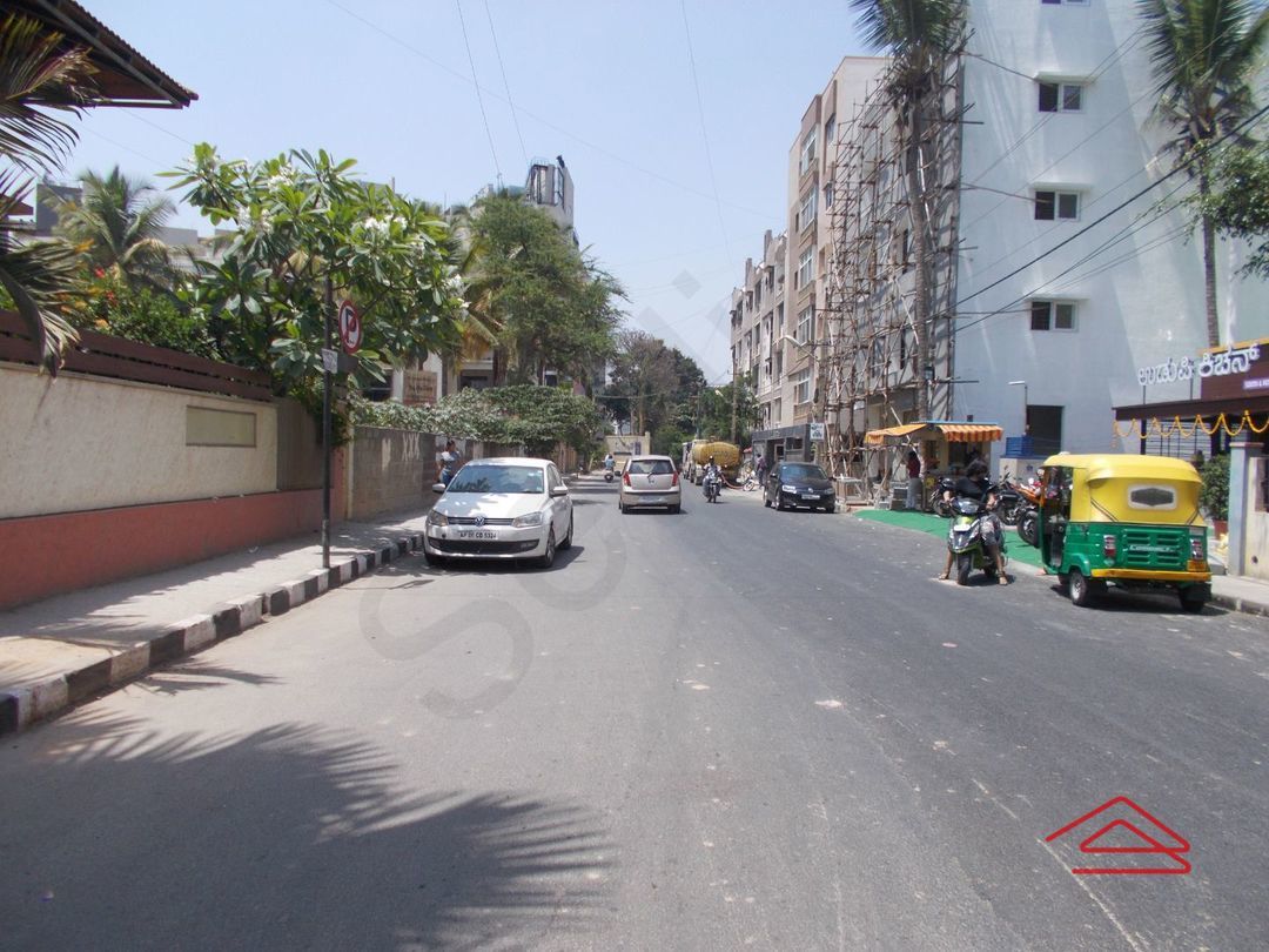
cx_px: 634
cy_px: 476
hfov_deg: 67.3
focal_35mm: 26
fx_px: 953
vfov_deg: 53.1
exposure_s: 1/125
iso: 80
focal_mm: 4.6
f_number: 8
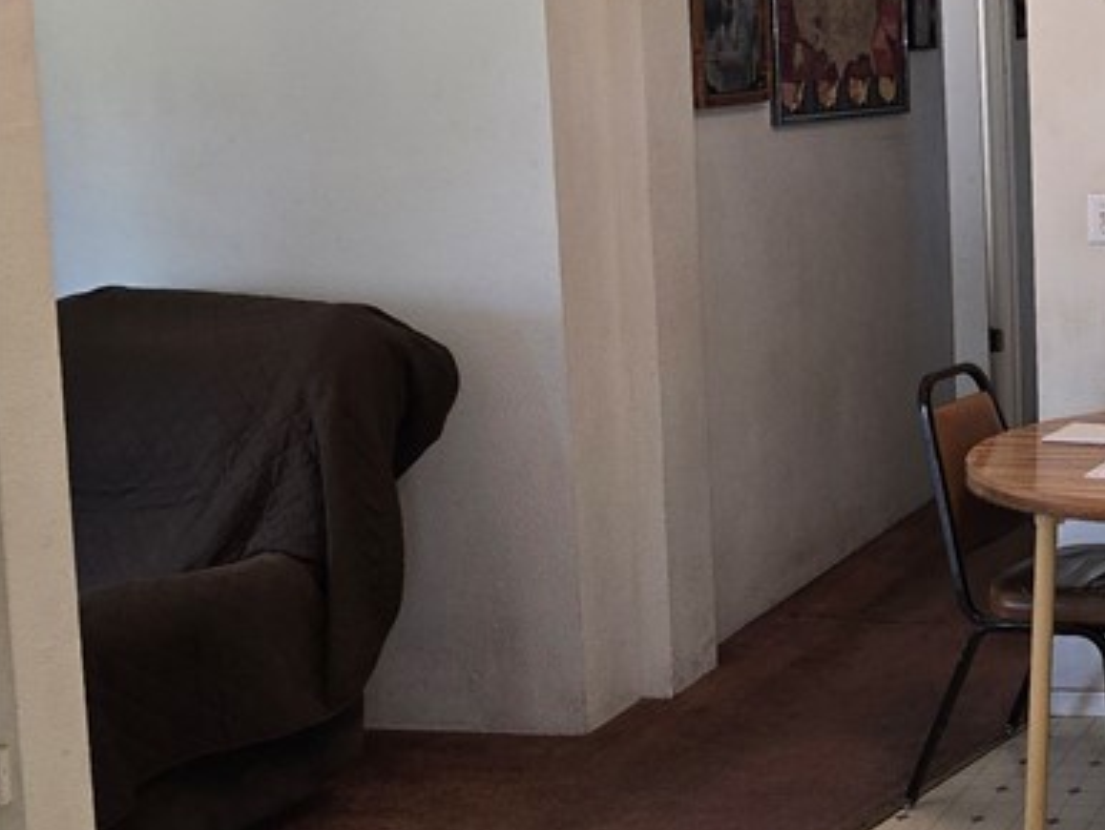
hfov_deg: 26.6
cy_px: 235
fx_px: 1948
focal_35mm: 61
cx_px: 1454
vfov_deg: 23.9
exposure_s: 1/40
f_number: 1.7
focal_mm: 6.3
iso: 100
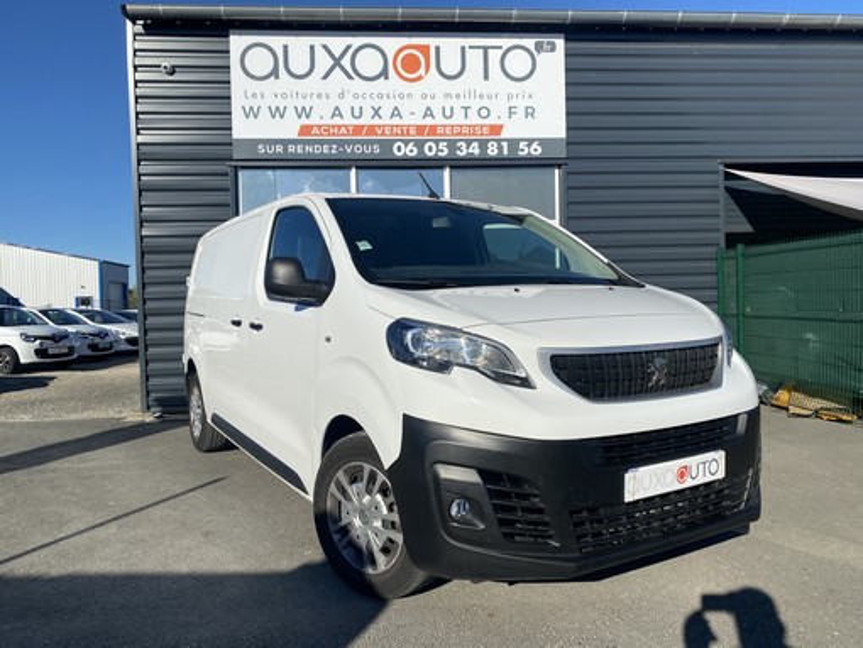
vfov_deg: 53.1
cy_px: 324
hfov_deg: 67.3
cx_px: 432
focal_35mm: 26
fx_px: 649
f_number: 1.8
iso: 32
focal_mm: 4.25
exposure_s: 1/5747
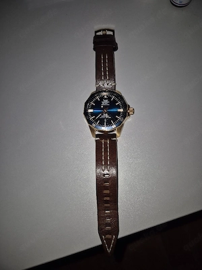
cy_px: 135
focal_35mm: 23
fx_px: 179
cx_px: 101
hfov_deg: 58.9
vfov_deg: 73.9
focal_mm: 5.4
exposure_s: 1/233
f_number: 1.8
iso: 25
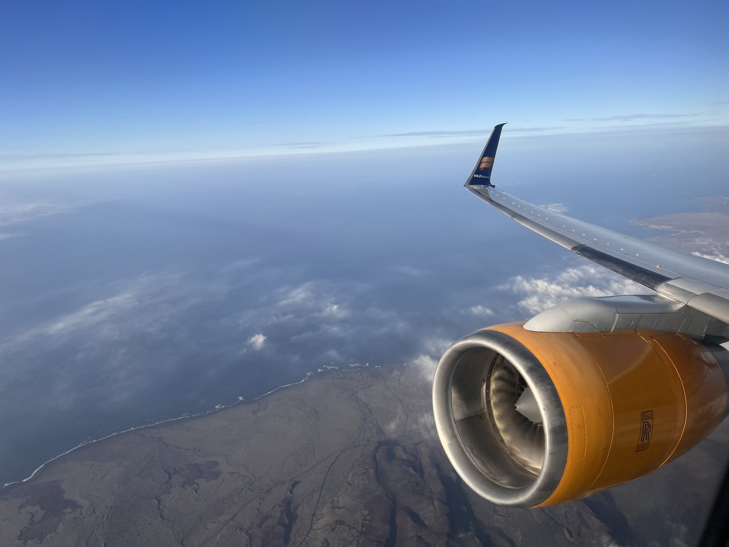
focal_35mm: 26
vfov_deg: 53.1
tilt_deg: -14.1
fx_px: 548
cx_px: 364
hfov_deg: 67.3
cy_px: 274
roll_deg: +3.6
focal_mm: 5.7
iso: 50
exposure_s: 1/3831
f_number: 1.5
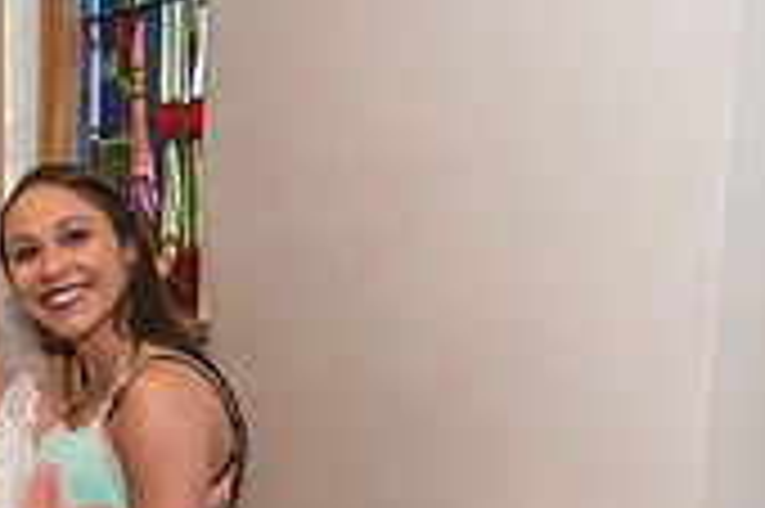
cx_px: -202
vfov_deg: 16.1
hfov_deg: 22.4
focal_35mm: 82
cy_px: 578
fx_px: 1741
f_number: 4
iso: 640
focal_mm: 24
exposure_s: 1/160
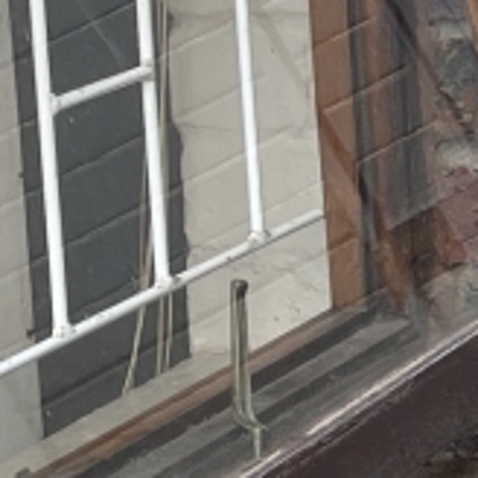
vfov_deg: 7.9
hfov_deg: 7.6
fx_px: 3359
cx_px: 1145
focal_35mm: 215
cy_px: -356
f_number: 1.6
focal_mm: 5.1
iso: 40
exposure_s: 1/121
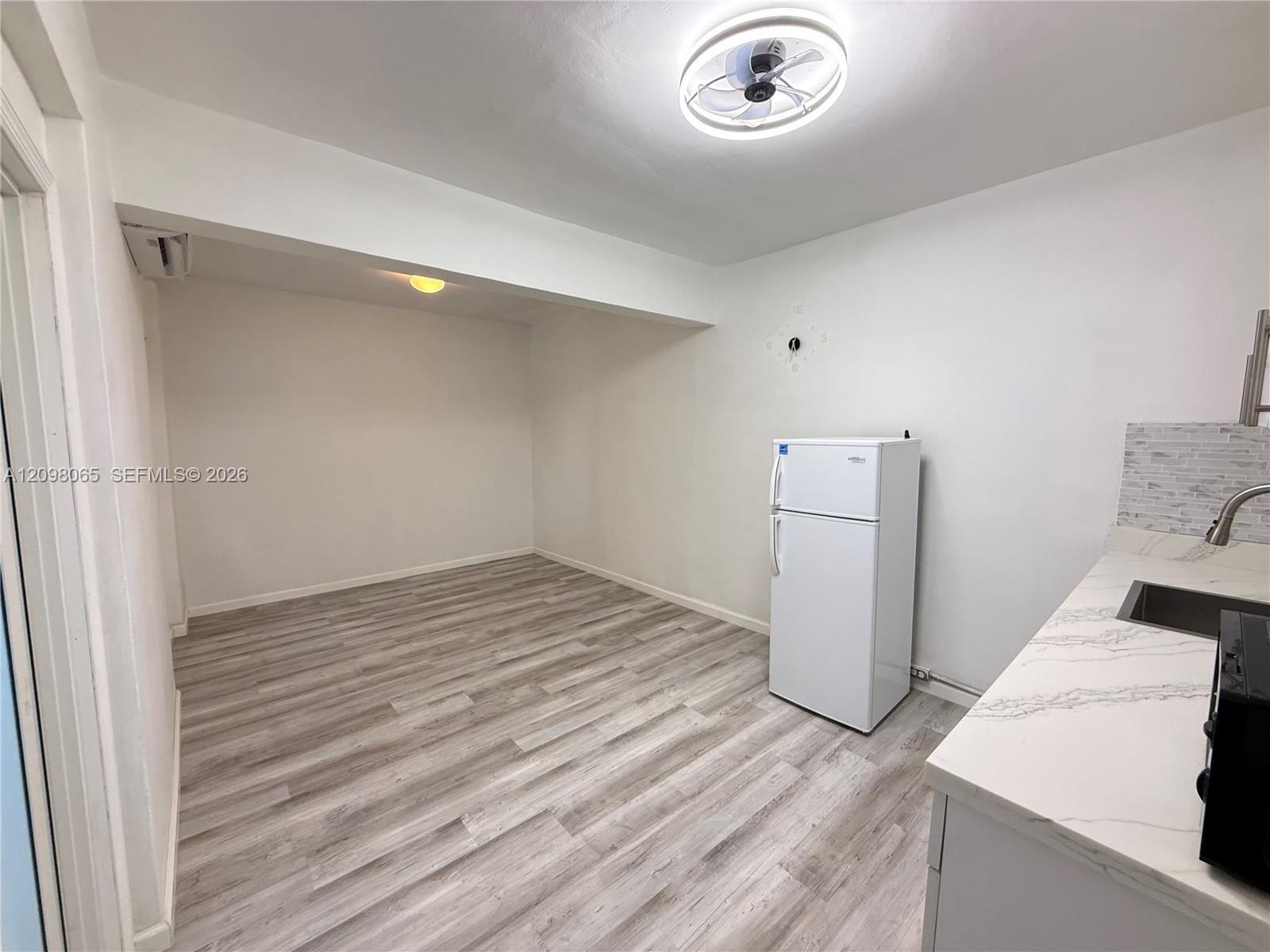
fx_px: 514
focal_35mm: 14
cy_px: 476
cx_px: 635
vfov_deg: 85.7
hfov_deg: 102.1
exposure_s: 1/120
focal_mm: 2.22
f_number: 2.2
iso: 320
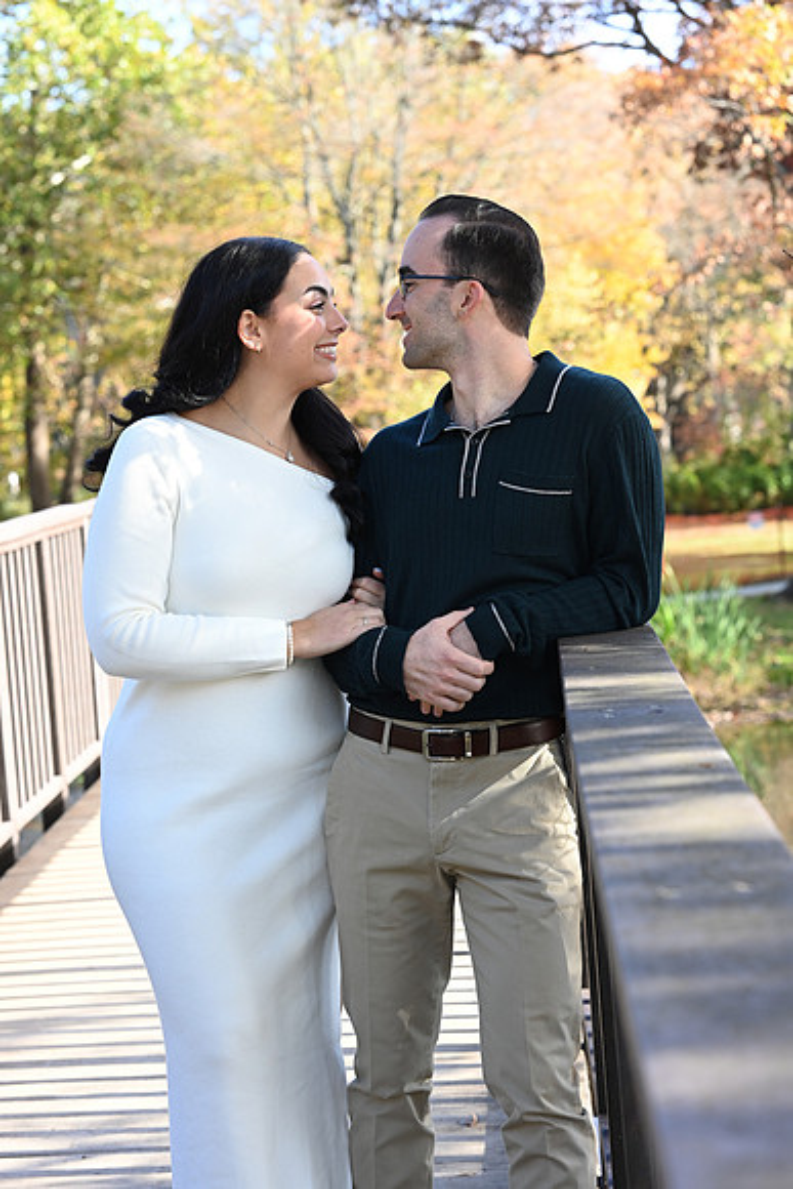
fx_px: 2807
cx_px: 396
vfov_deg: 23.9
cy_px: 594
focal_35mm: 85
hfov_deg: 16.1
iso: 320
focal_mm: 85
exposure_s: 1/160
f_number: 6.3
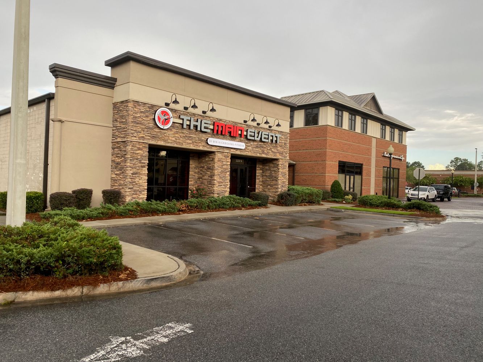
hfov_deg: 67.3
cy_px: 181
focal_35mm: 26
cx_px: 242
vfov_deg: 53.1
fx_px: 363
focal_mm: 4.25
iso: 32
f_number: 1.8
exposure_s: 1/239
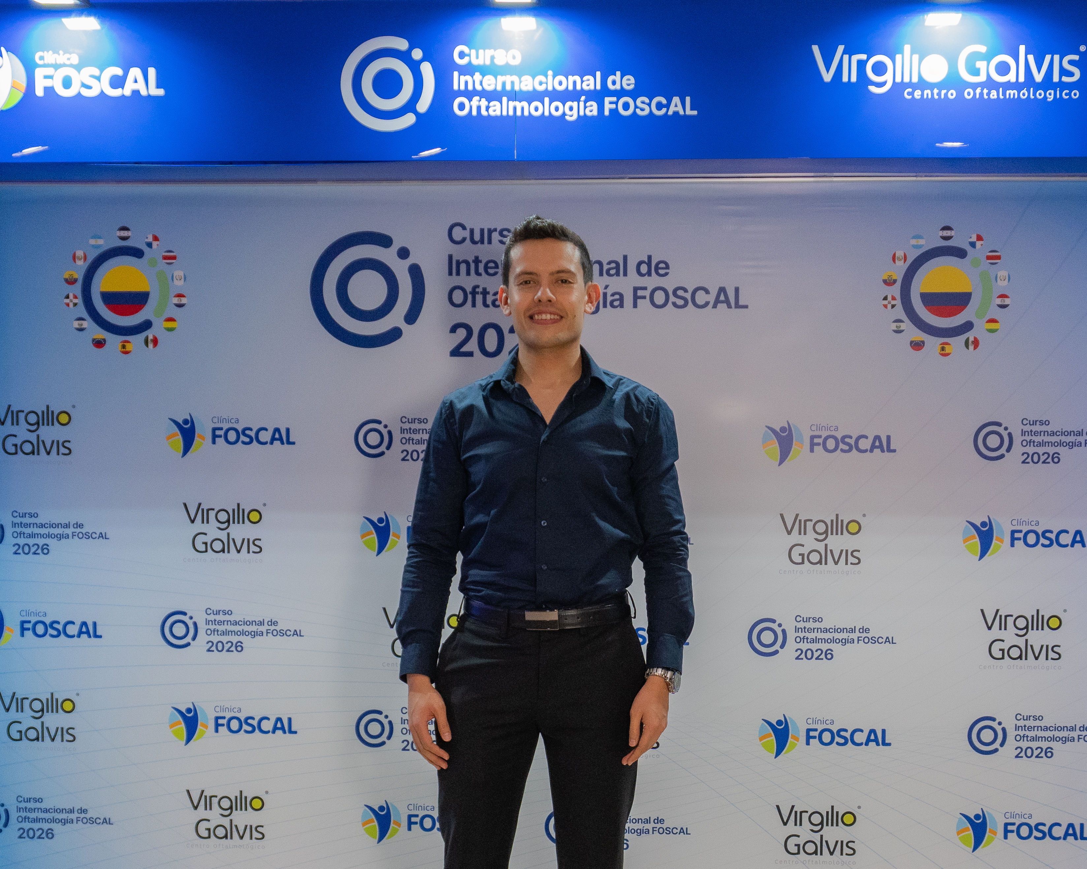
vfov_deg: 29.9
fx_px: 1616
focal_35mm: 50
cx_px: 598
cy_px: 593
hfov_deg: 37.1
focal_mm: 19
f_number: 4
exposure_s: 1/160
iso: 1250
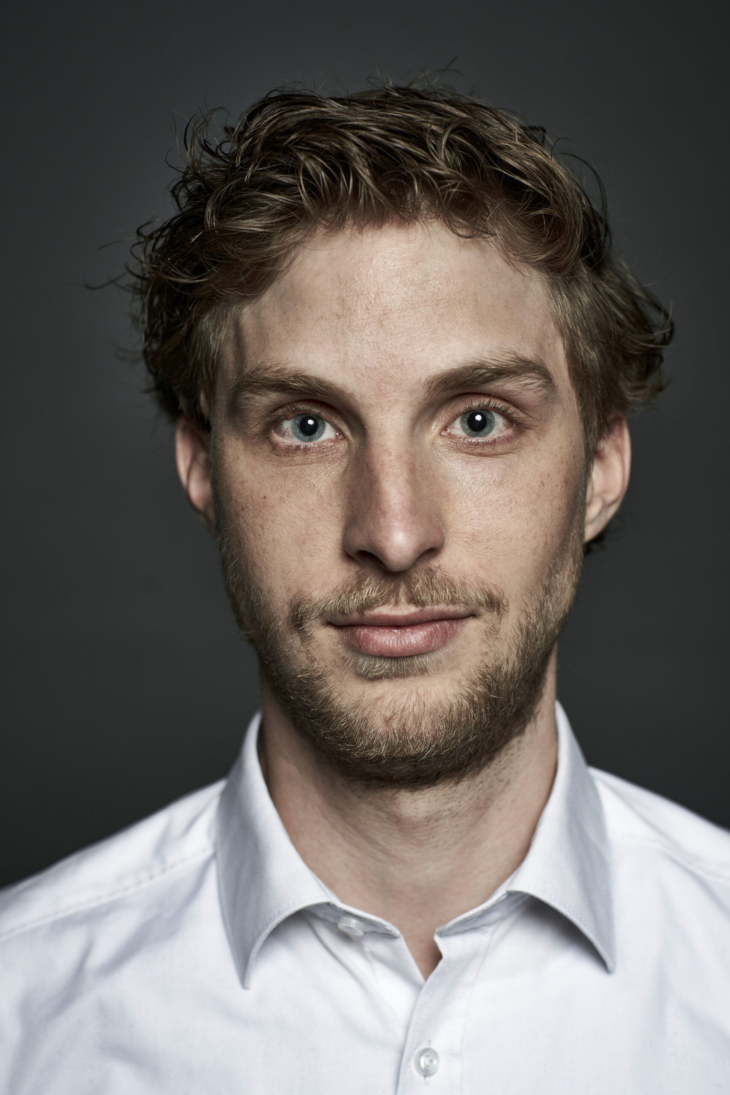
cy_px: 548
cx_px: 365
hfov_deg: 16.1
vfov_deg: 23.9
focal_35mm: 85
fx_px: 2585
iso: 200
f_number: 4.5
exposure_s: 1/200
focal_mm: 85
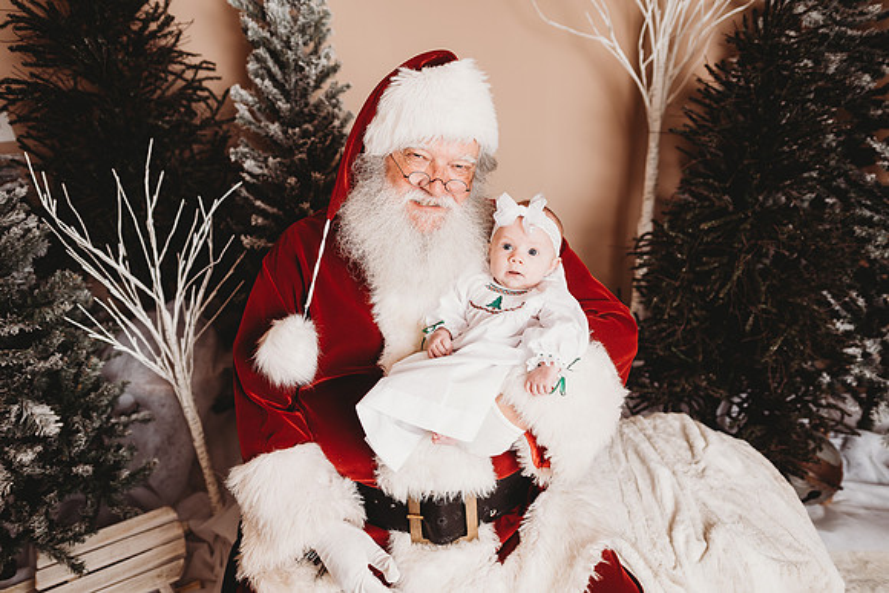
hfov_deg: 73.7
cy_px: 296
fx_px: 593
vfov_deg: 53.2
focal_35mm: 24
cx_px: 444
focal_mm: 24
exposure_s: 1/160
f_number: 2.5
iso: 100
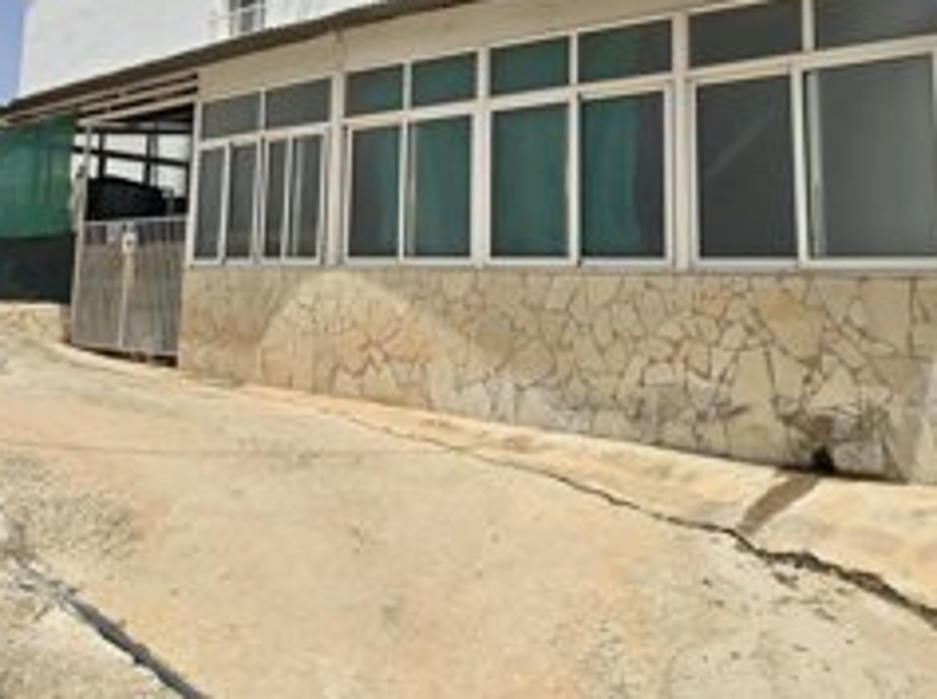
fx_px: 946
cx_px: 403
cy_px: 170
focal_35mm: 35
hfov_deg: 52.5
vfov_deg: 39.4
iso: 12
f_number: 1.7
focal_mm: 6.3
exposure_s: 1/1554
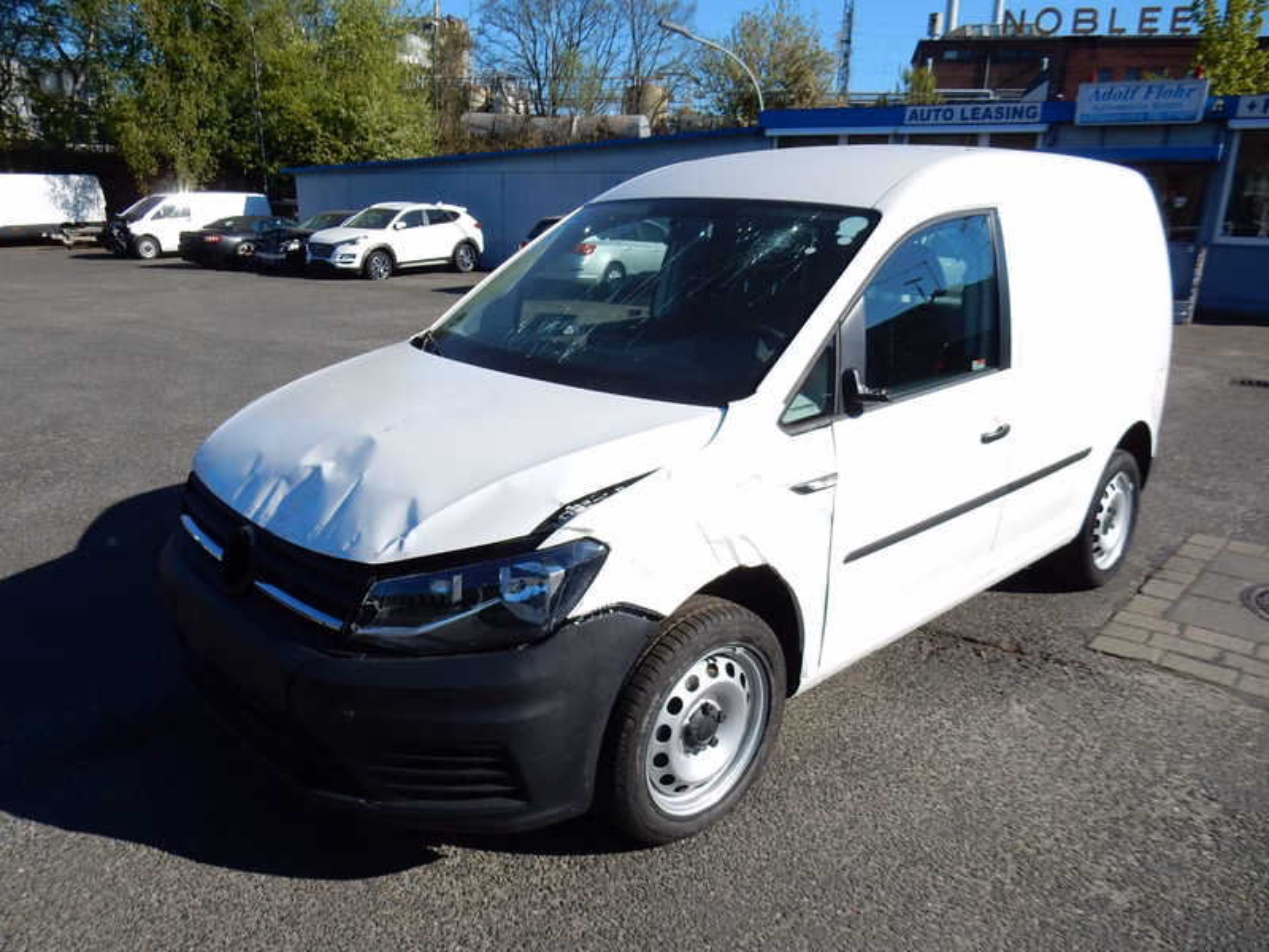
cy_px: 476
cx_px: 634
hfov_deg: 69.4
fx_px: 916
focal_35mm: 25
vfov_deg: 54.9
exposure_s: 1/1250
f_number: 3.7
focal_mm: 4.5
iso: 125
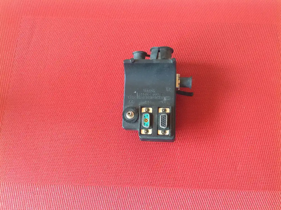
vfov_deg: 40.6
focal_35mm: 35
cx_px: 140
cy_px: 105
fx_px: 284
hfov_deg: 52.7
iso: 125
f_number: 2.4
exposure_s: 1/15
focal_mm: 4.28
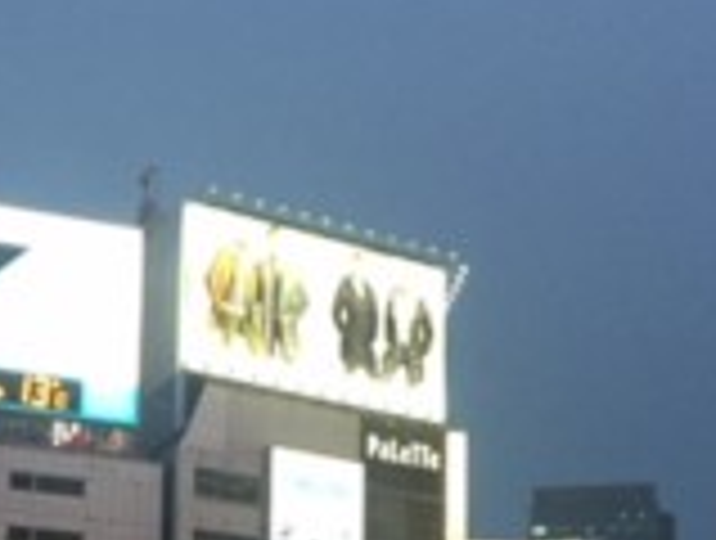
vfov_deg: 17.0
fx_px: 1700
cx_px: 149
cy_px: 702
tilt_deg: +9.5
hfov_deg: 23.5
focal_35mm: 82
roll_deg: -1.8
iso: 160
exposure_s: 1/30
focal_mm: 4.15
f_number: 2.2
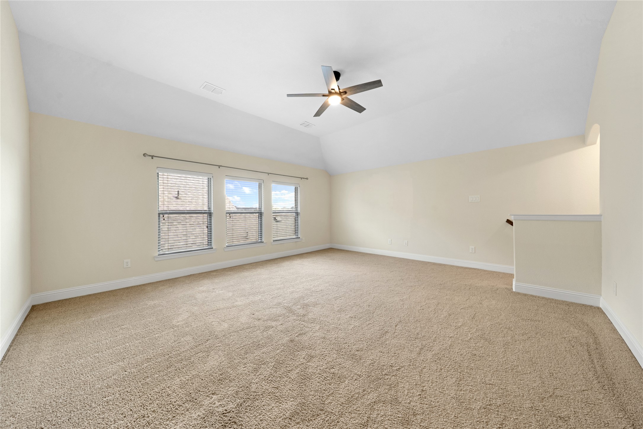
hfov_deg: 112.6
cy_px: 214
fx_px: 214
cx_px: 322
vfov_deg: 90.0
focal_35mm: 12
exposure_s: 1/8
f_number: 9
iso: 500
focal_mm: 12
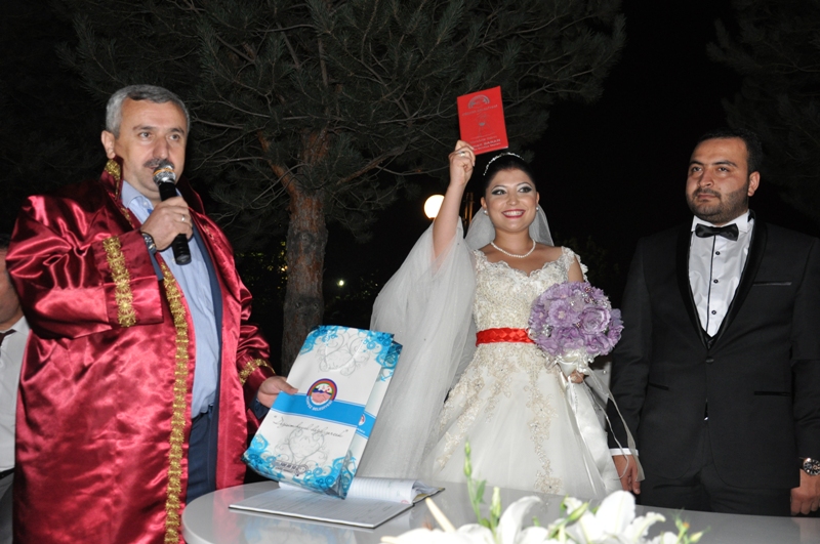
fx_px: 853
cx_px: 410
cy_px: 272
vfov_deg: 35.4
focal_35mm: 38
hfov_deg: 51.3
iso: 800
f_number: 4
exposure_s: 1/60
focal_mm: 25
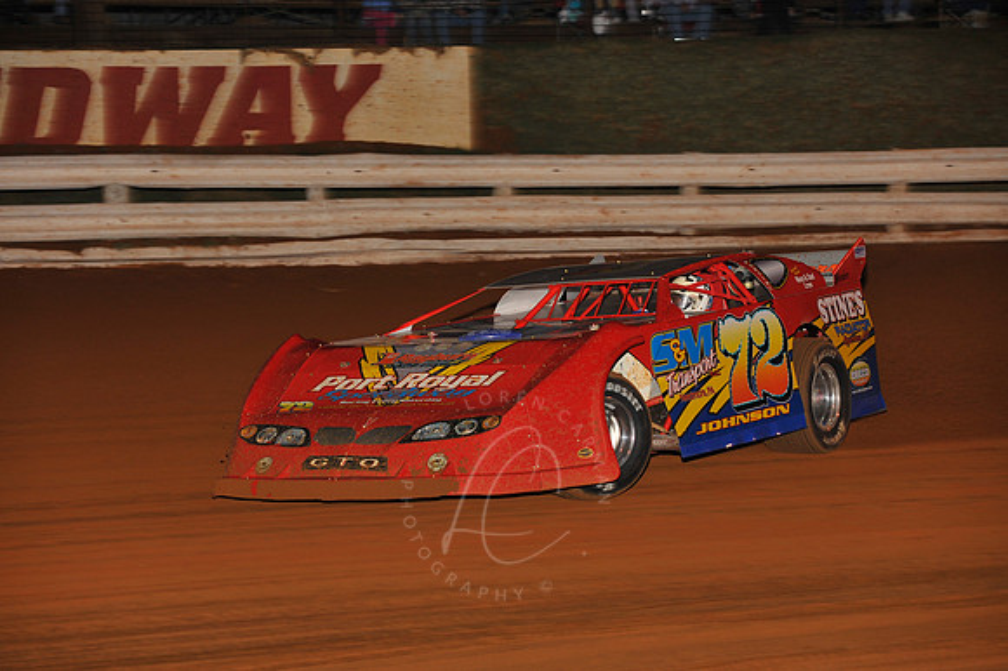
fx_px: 3778
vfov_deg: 10.1
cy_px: 336
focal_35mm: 135
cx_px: 504
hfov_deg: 15.2
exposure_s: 1/250
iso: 500
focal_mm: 135
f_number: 5.6
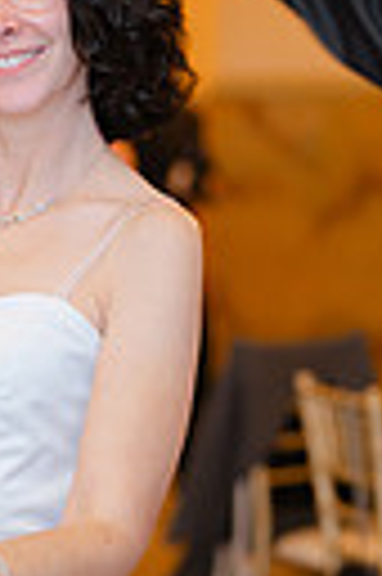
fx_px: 2809
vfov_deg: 11.7
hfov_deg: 7.8
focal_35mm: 176
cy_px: 405
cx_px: 153
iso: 320
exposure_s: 1/100
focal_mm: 50
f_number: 1.8
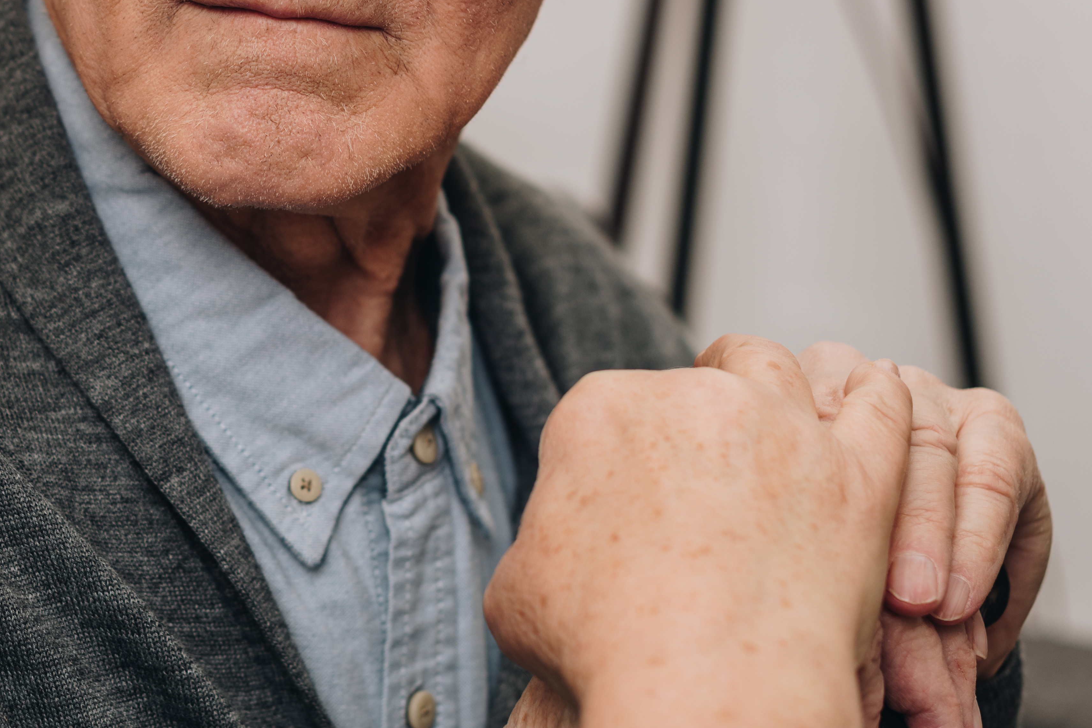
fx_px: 3275
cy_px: 128
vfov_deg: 12.6
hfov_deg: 18.7
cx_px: 158
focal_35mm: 108
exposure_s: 1/200
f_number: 3.2
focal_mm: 50
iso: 80
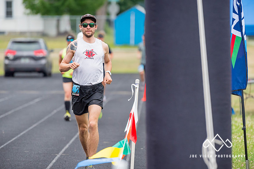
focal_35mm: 243
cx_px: 144
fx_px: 1715
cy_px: 70
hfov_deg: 8.5
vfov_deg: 5.7
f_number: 3.2
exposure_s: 1/3200
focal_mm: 200
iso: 1250
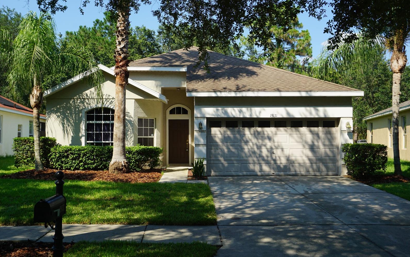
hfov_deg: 56.7
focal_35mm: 34
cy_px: 130
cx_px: 206
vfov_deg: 37.3
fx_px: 380
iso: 100
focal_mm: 22
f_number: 10
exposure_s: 1/80
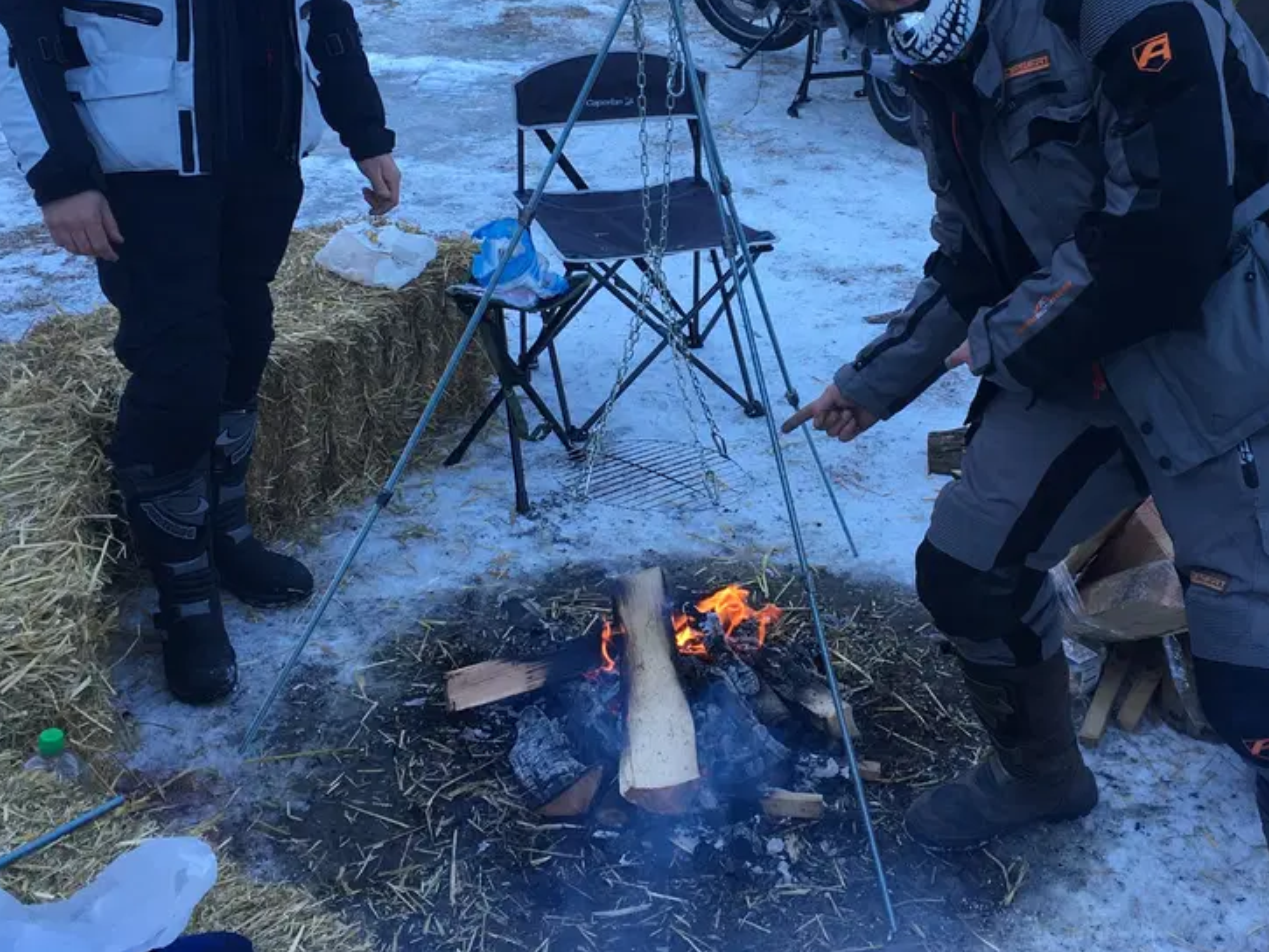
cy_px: 234
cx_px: 784
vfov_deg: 29.8
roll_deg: -1.8
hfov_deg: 39.4
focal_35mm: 48
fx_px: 1760
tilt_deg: -18.6
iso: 25
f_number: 2.2
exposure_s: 1/100
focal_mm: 4.15
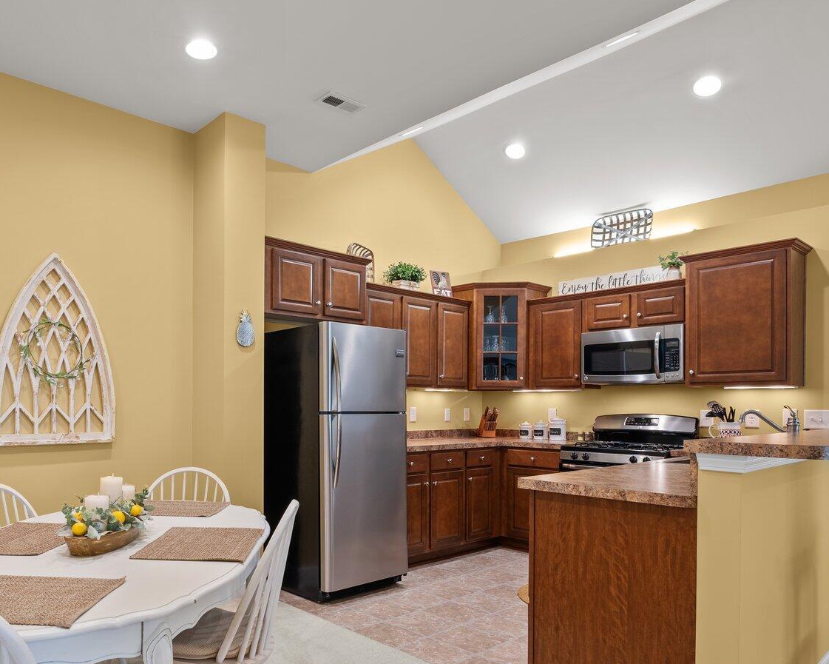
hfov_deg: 68.8
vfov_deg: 58.1
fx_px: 589
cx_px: 294
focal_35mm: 24
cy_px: 409
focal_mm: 14
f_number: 7.1
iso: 200
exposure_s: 1/1.67
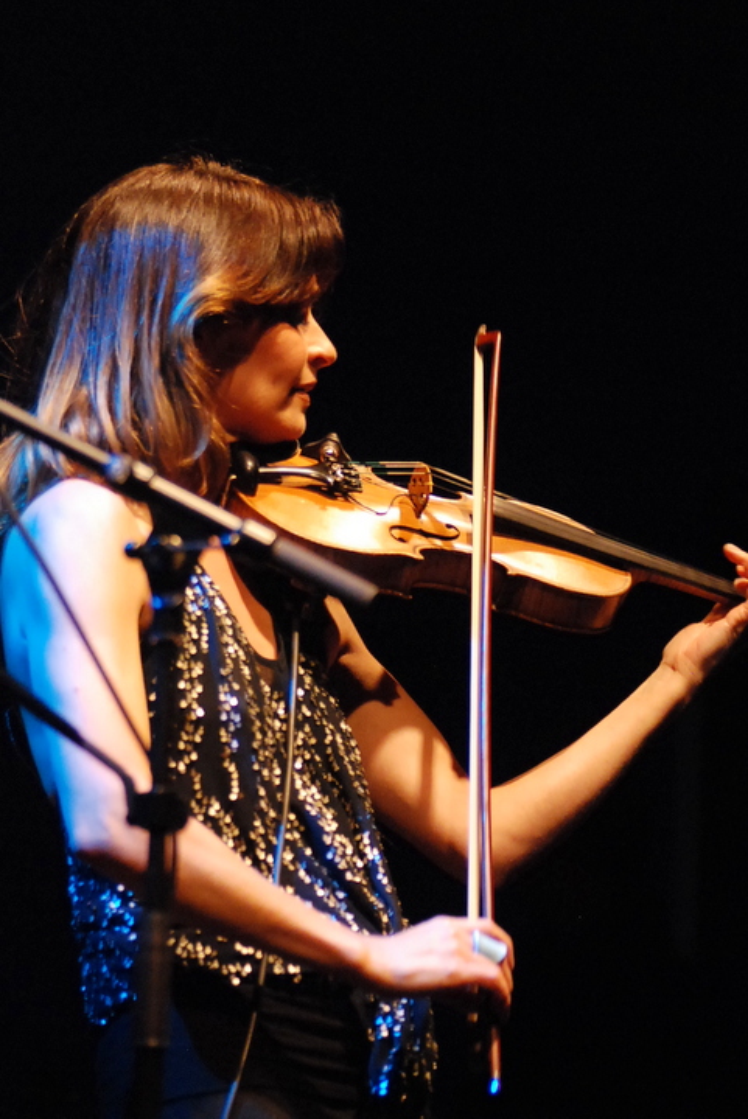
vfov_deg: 12.4
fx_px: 5135
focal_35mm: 165
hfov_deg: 8.3
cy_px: 560
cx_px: 374
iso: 1600
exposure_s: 1/125
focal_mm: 110
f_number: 2.8
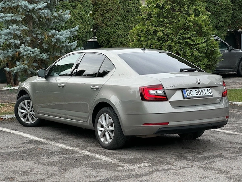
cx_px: 121
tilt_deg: -5.1
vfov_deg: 19.1
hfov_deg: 25.3
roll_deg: +1.0
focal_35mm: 77
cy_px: 91
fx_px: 538
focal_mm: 9
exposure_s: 1/253
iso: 25
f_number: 2.8
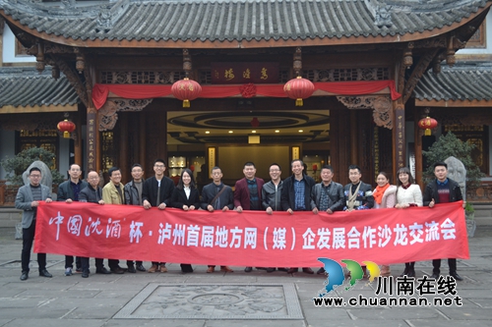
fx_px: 533
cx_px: 246
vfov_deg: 34.2
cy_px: 164
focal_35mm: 39
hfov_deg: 49.6
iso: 450
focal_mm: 26
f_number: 4.2
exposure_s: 1/15
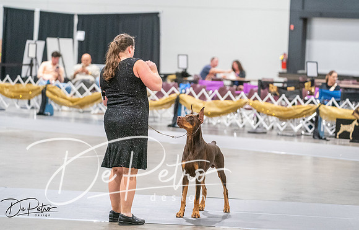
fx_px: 1440
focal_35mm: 146
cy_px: 86
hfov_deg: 14.2
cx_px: 187
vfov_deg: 9.1
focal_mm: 120
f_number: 2.8
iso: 6400
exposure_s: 1/250
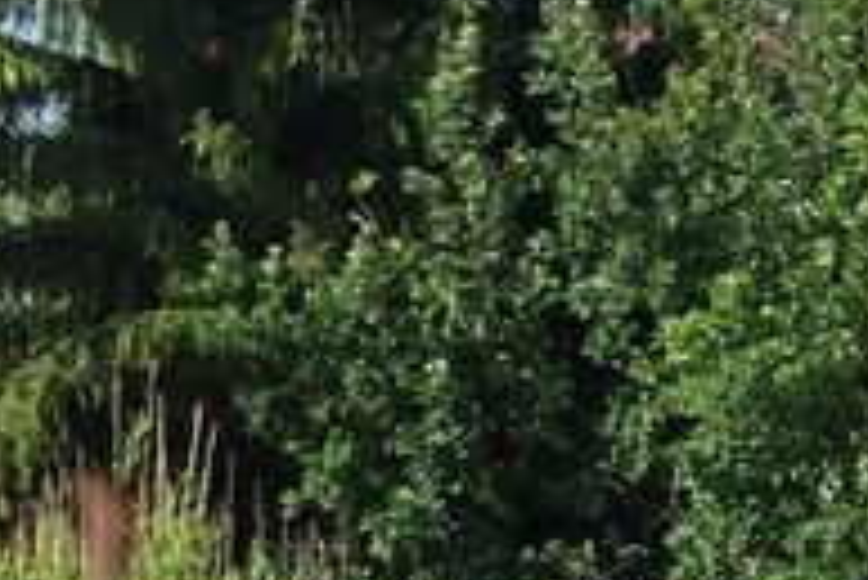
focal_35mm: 259
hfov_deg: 7.9
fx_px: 6249
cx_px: 558
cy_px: 1140
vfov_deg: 5.2
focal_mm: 50
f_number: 2.8
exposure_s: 1/10000
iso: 640
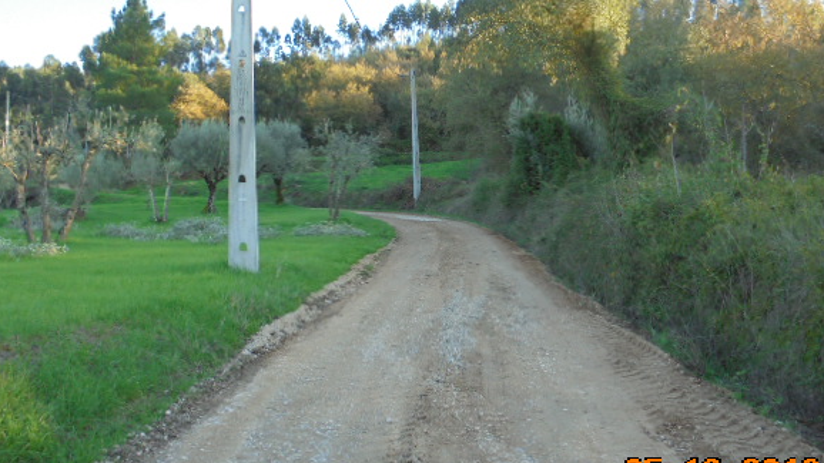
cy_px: 205
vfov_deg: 29.0
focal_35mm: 41
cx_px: 419
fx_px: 896
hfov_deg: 49.4
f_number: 4
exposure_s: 1/100
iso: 100
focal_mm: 6.1
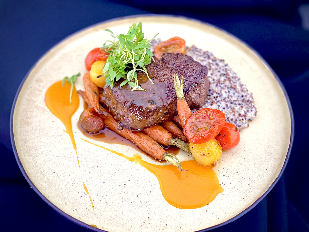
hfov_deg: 30.3
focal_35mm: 64
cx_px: 154
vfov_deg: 22.9
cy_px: 116
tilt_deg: -54.0
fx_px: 571
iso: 40
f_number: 2.2
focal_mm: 7.5
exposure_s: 1/120
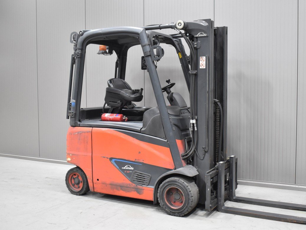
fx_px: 354
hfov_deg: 46.7
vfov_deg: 36.0
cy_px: 115
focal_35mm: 40
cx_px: 167
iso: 1600
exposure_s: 1/30
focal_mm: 24
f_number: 4.5
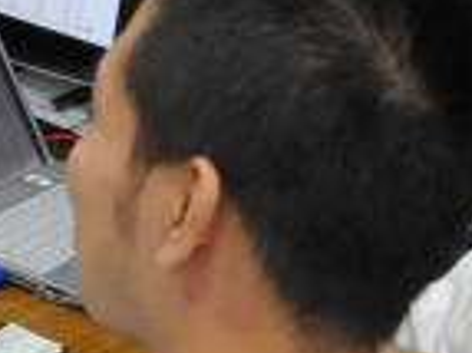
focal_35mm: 145
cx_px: -393
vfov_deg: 10.2
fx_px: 1975
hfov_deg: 12.4
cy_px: 120
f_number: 5
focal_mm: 18
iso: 2200
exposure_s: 1/160
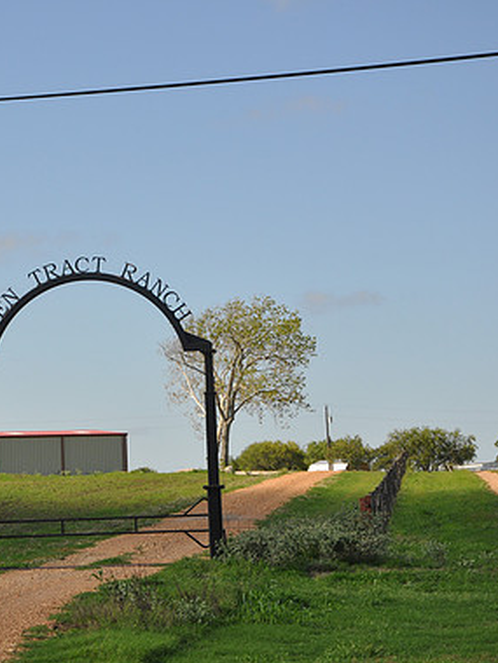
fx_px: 2110
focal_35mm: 110
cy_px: 334
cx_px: 107
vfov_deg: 17.9
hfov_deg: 13.4
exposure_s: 1/320
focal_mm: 50
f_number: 9
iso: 200
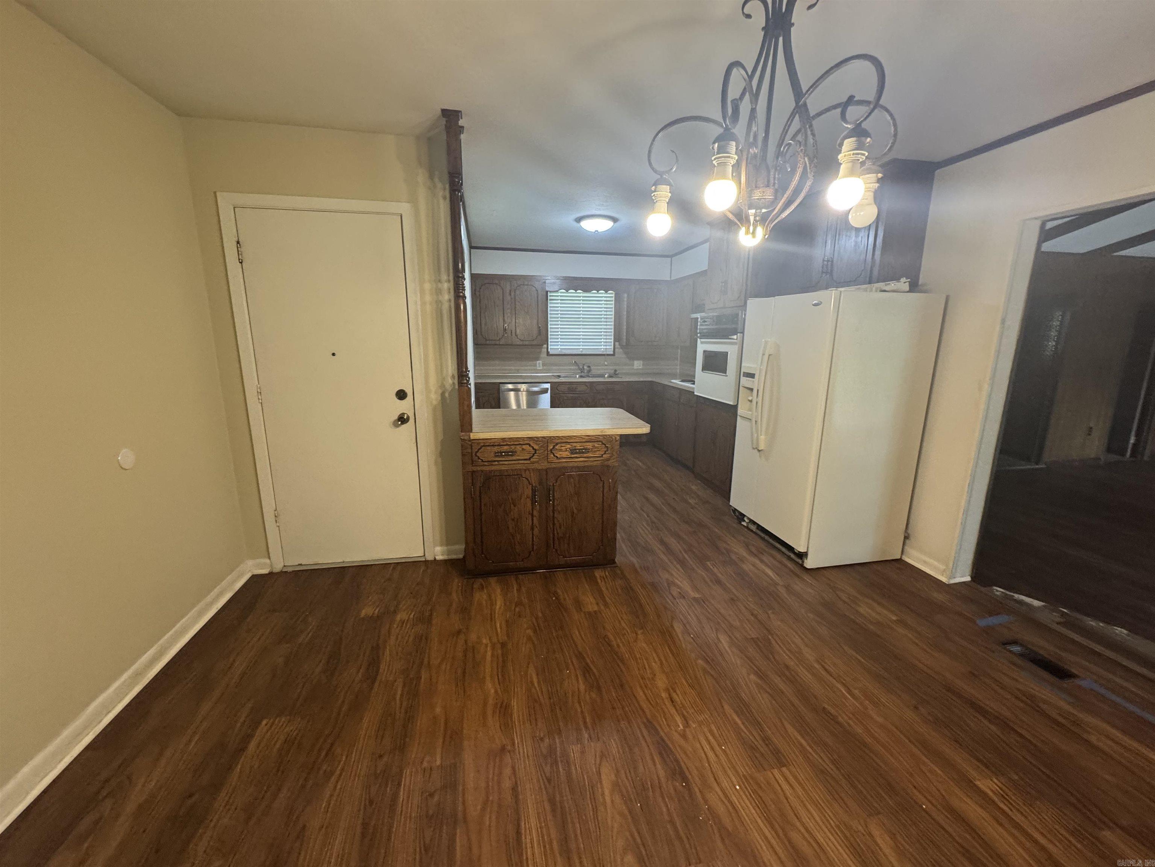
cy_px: 434
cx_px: 578
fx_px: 467
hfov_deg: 102.1
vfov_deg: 85.7
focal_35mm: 14
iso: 320
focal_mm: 2.22
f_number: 2.2
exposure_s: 1/60
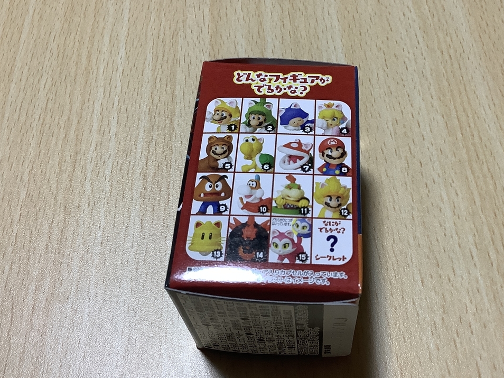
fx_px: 568
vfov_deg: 36.8
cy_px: 199
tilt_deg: -59.1
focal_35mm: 39
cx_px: 284
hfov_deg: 47.8
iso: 80
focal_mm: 3.3
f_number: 2.4
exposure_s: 1/60
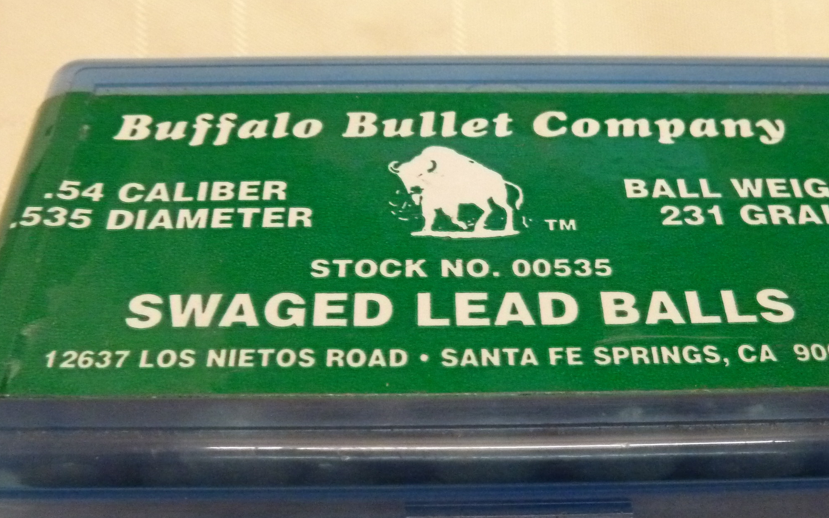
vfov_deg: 37.0
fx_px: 768
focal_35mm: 34
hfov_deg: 56.7
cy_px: 327
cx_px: 436
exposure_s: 1/50
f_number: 3.3
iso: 800
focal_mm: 4.1
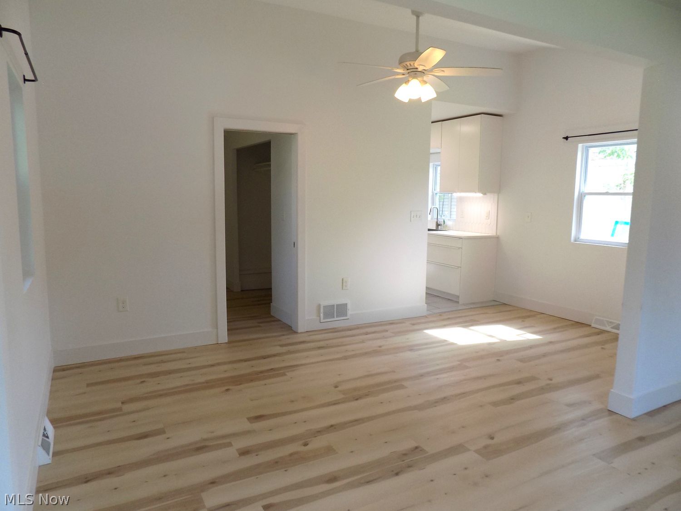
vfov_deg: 58.9
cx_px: 340
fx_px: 452
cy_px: 256
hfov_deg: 73.9
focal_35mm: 23
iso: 80
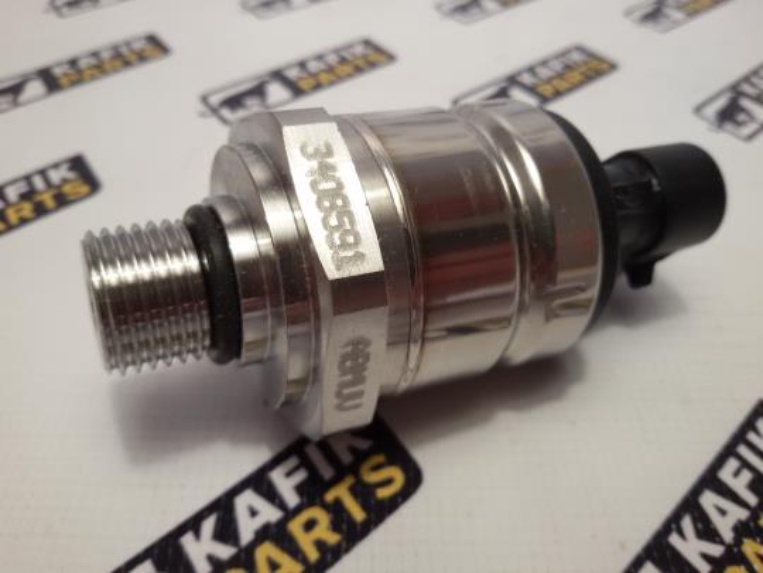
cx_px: 382
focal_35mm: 31
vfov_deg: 45.4
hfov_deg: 58.4
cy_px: 286
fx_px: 683
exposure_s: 1/40
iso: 50
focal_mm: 2.93
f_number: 2.4
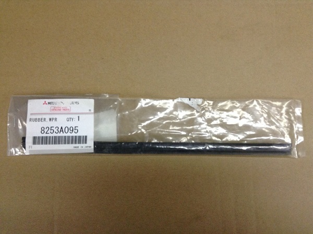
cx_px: 156
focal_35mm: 33
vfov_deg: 42.8
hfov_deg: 55.4
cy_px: 117
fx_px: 298
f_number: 2.4
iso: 100
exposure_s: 1/24
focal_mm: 3.3
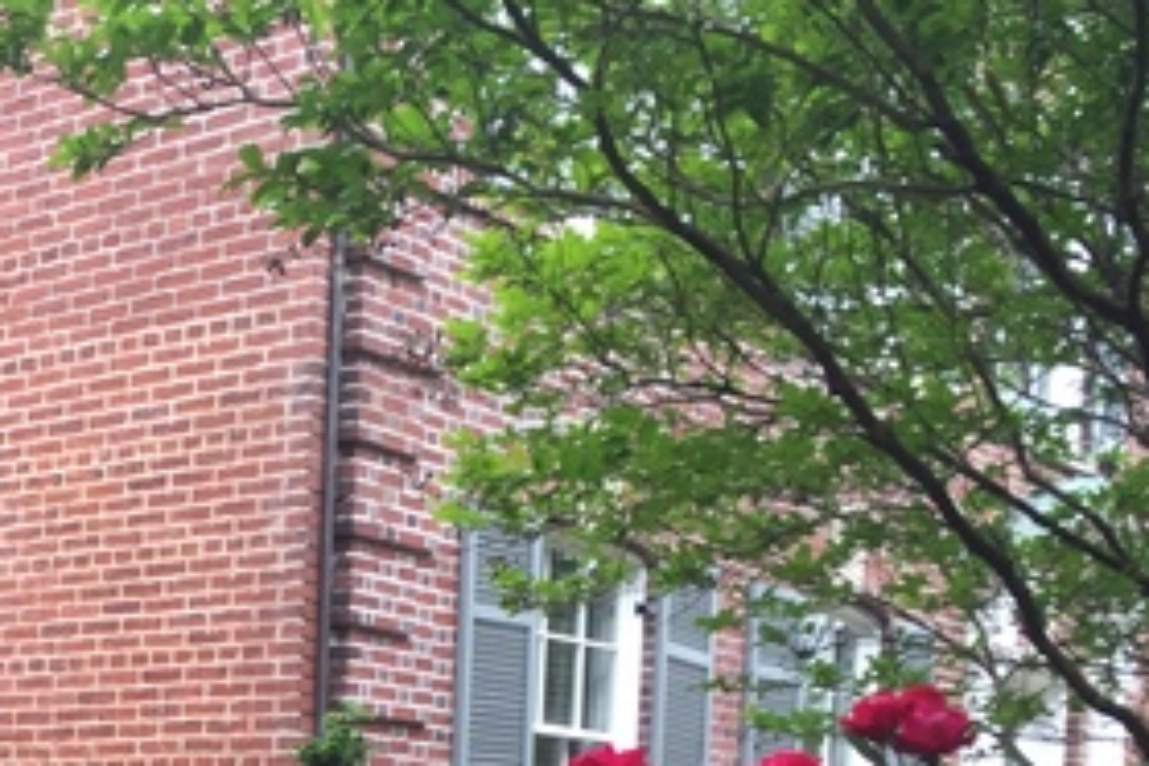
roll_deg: -2.7
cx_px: -56
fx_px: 2298
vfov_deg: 17.6
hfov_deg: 26.3
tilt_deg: -2.6
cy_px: 1021
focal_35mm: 72
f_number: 2.2
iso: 32
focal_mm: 4.15
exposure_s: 1/60
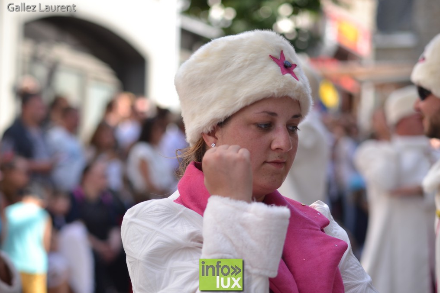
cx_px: 221
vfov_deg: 11.3
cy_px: 146
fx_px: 1479
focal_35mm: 121
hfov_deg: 16.9
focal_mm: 80
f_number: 2.8
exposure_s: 1/500
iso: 100
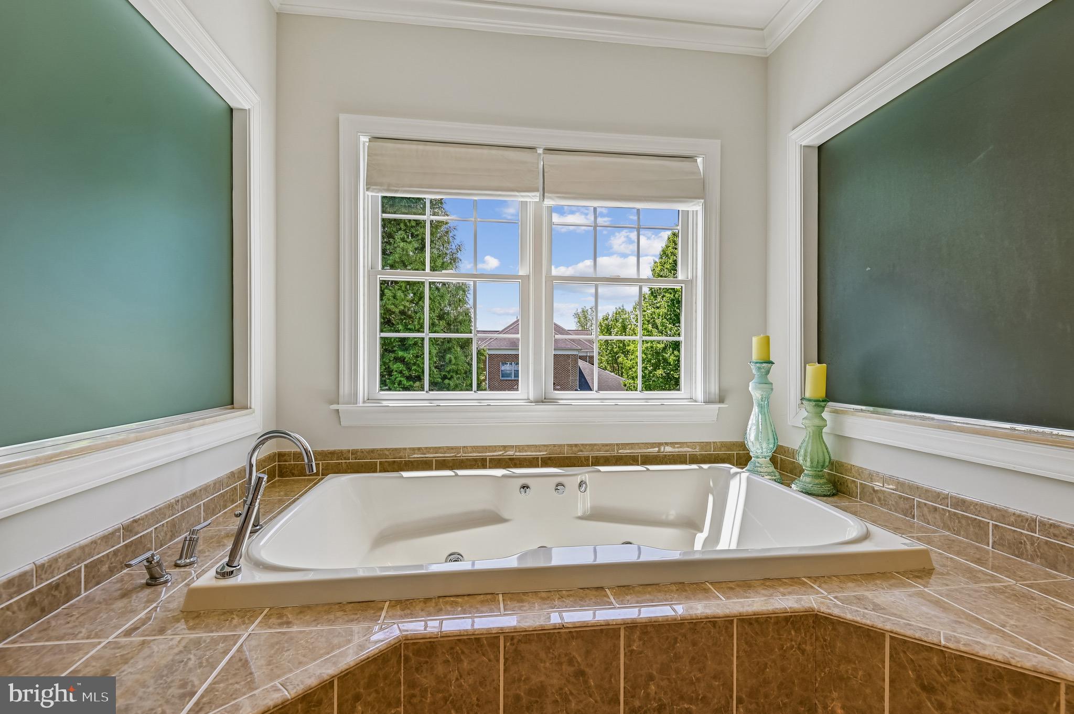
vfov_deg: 73.7
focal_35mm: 16
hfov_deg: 96.8
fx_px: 477
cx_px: 537
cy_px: 357
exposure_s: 1/80
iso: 100
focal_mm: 16
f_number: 8
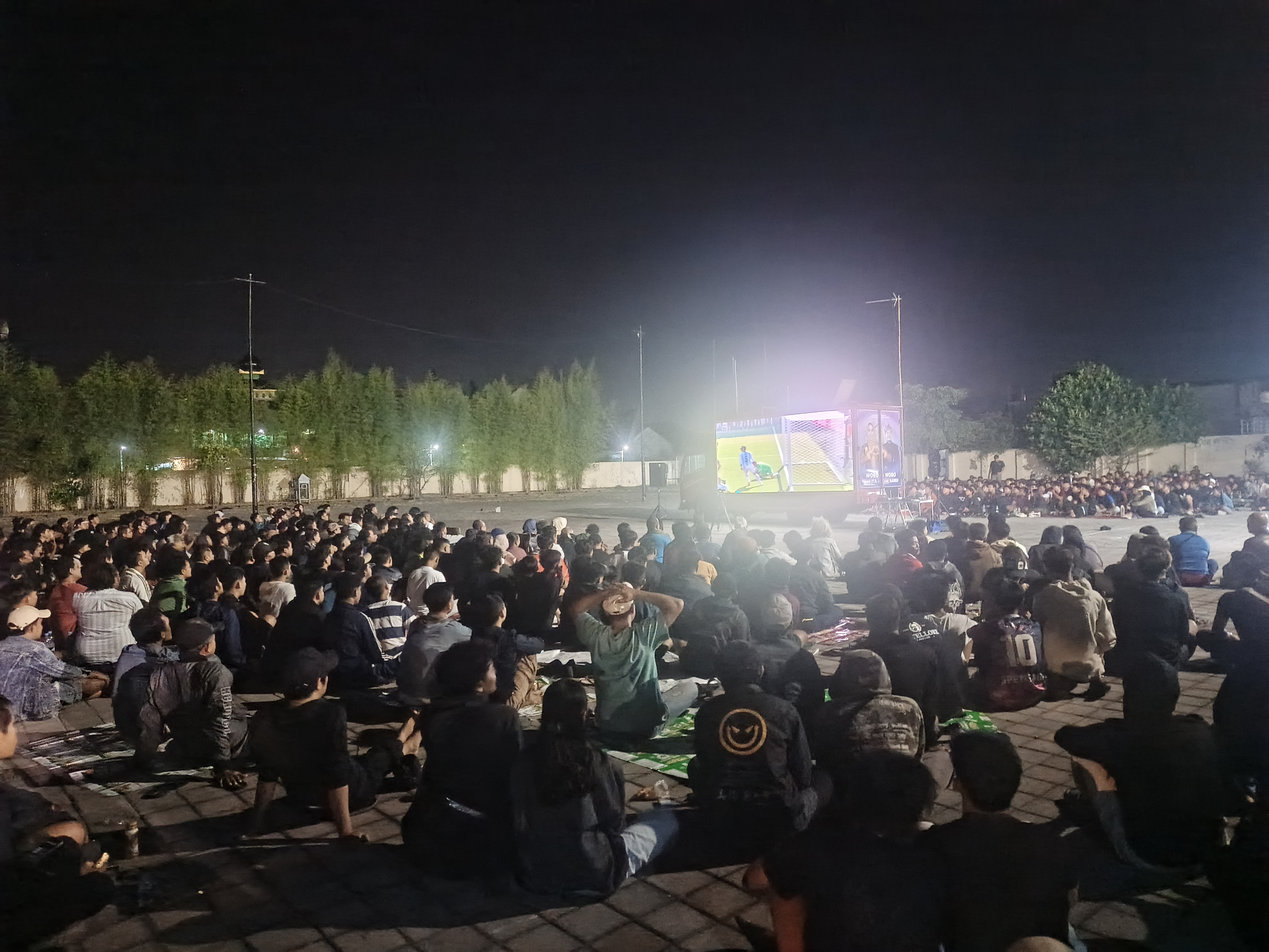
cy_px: 476
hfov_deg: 73.9
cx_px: 634
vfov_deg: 58.9
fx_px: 843
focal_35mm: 23
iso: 19804
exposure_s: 1/14.3
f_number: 1.8
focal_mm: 5.89
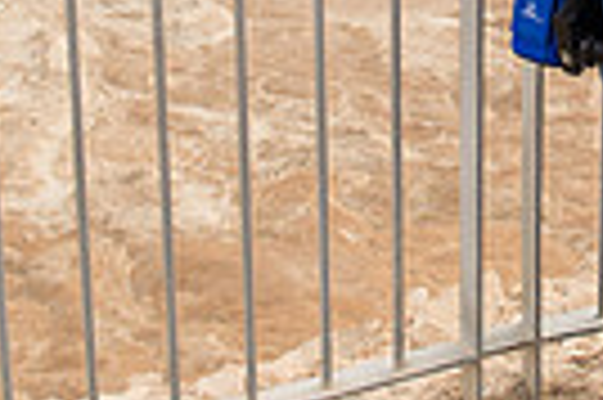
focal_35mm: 104
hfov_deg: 19.5
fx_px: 1740
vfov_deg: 12.4
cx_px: 464
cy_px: -227
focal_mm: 24
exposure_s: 1/2500
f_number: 2.8
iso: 200
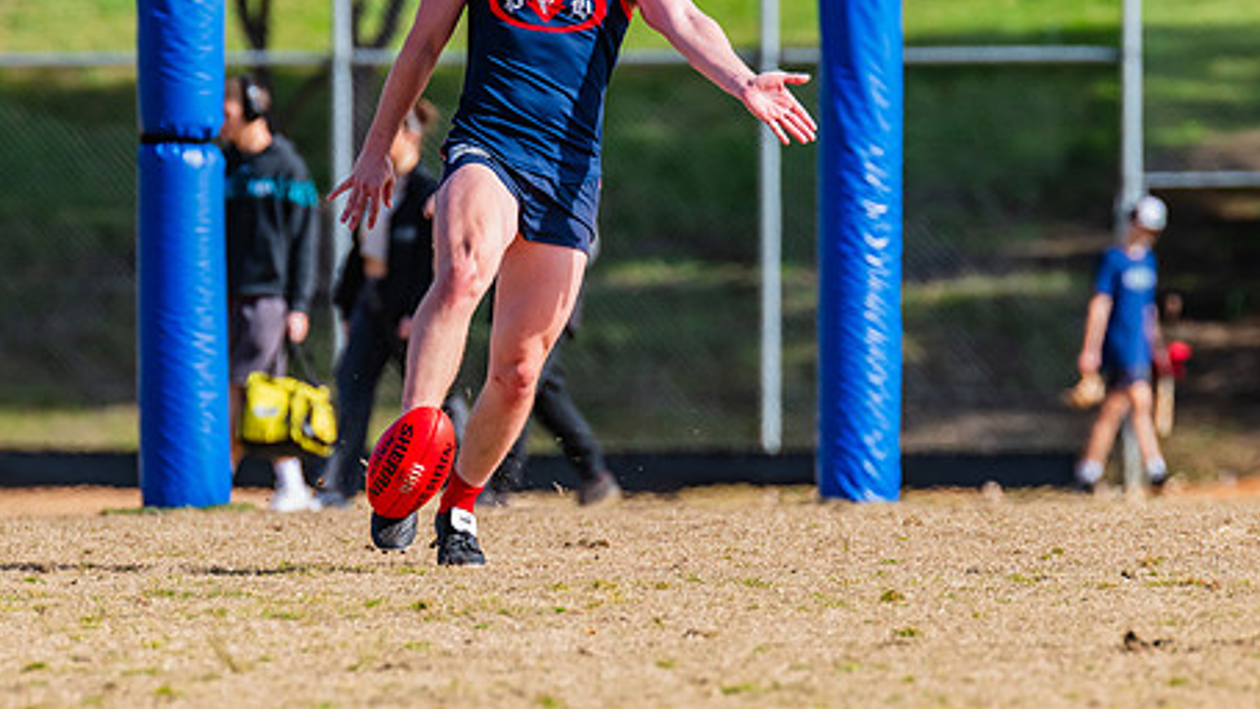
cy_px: 152
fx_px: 20014
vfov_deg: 2.0
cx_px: 580
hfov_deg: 3.6
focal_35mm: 599
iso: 640
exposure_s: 1/1600
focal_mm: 420
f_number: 6.3
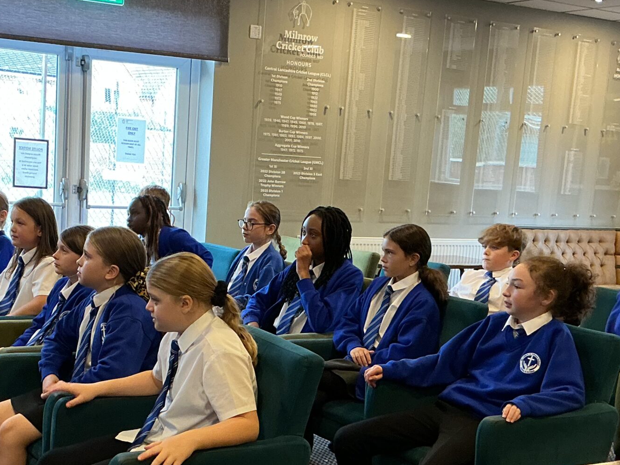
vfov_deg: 25.9
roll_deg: -4.0
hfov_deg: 34.2
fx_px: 1003
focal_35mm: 56
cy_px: 312
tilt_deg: -9.1
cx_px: 235
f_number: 1.8
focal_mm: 3
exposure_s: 1/60
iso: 125
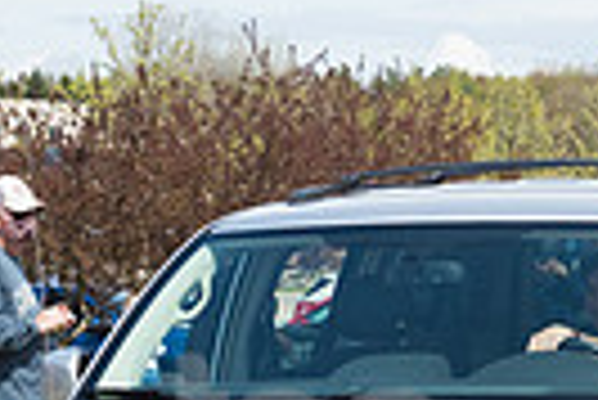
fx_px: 3625
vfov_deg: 6.3
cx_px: 315
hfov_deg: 9.4
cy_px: 515
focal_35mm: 218
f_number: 7.1
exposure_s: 1/1600
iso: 1000
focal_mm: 50
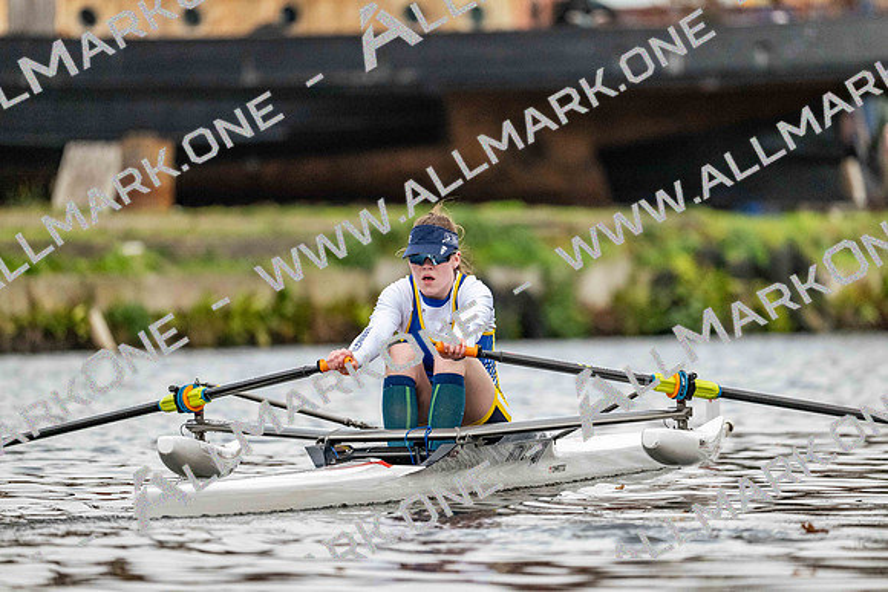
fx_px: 9869
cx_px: 444
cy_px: 296
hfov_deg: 5.2
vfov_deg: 3.4
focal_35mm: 400
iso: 4500
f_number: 4.5
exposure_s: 1/2500
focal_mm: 400
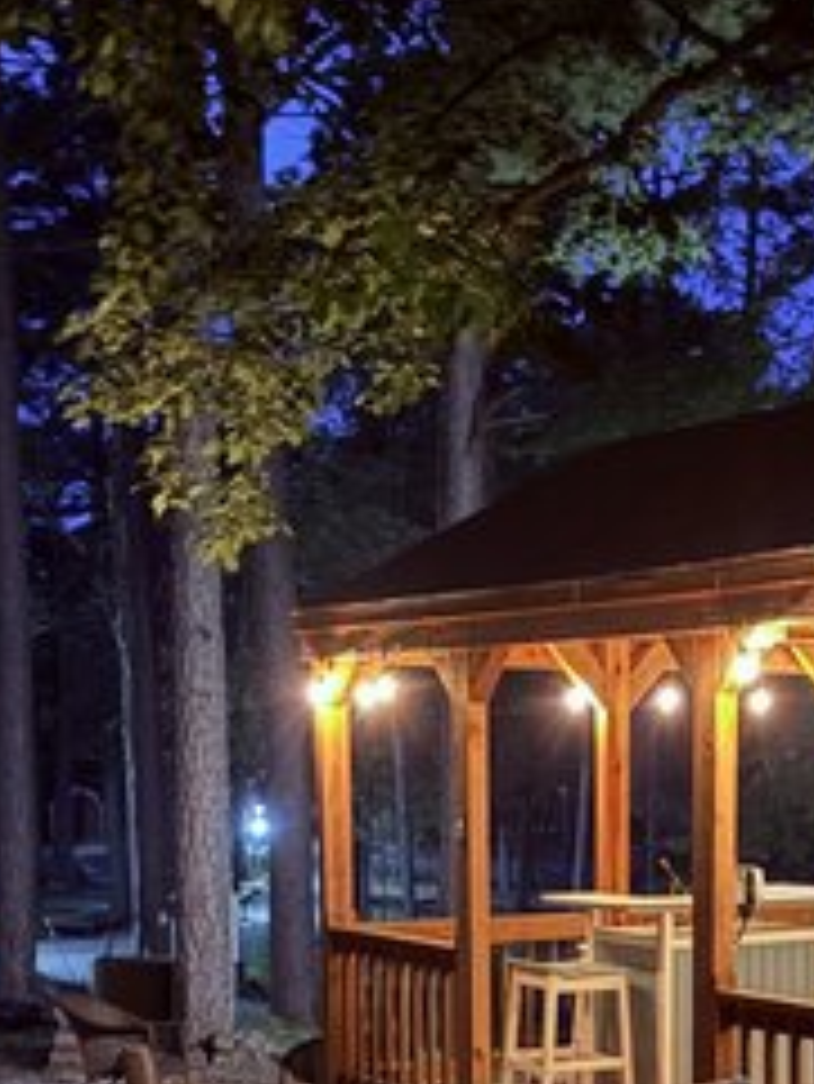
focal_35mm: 69
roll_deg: +0.5
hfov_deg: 21.2
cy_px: 1048
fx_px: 2161
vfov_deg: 26.8
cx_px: 594
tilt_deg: -7.6
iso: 800
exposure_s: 1/5
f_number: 1.6
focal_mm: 5.96
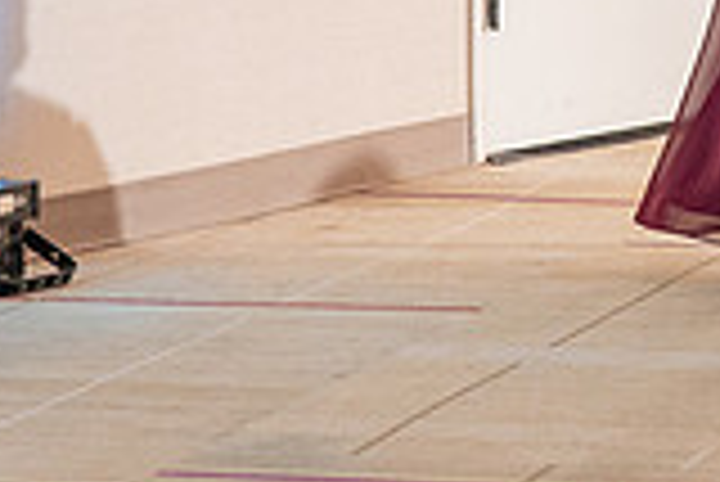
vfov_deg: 4.1
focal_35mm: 338
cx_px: 666
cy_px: -267
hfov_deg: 6.1
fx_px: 6766
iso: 1600
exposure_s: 1/200
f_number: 3.2
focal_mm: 70
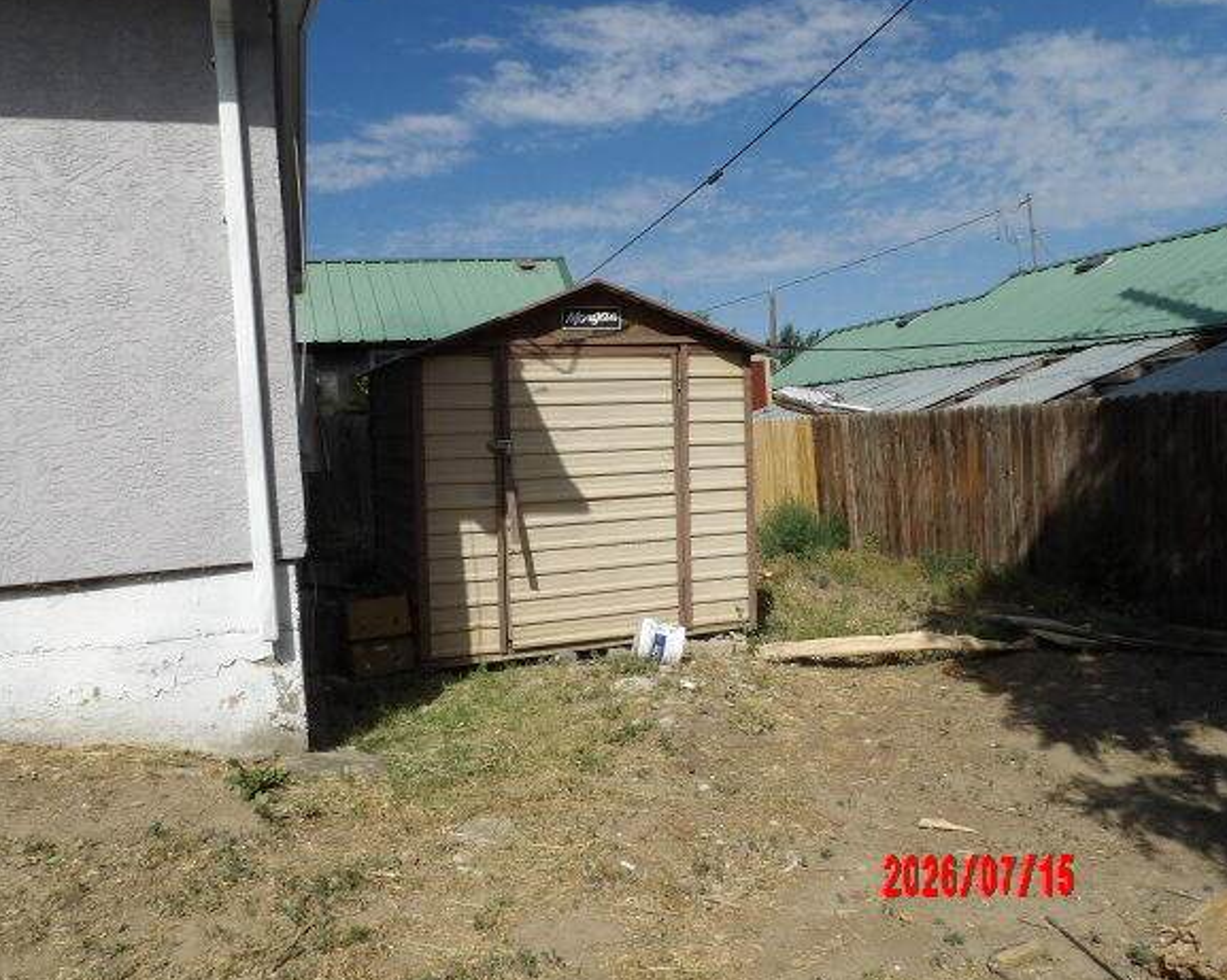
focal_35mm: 26
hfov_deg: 66.0
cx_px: 591
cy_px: 480
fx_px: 944
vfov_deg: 54.9
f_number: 4.6
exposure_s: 1/854
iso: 100
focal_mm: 4.3
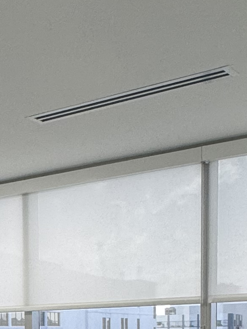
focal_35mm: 73
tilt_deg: -5.3
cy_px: 398
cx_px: 23
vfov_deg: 24.2
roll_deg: +1.7
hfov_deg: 19.8
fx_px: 694
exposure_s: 1/120
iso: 160
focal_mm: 2.22
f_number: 2.2
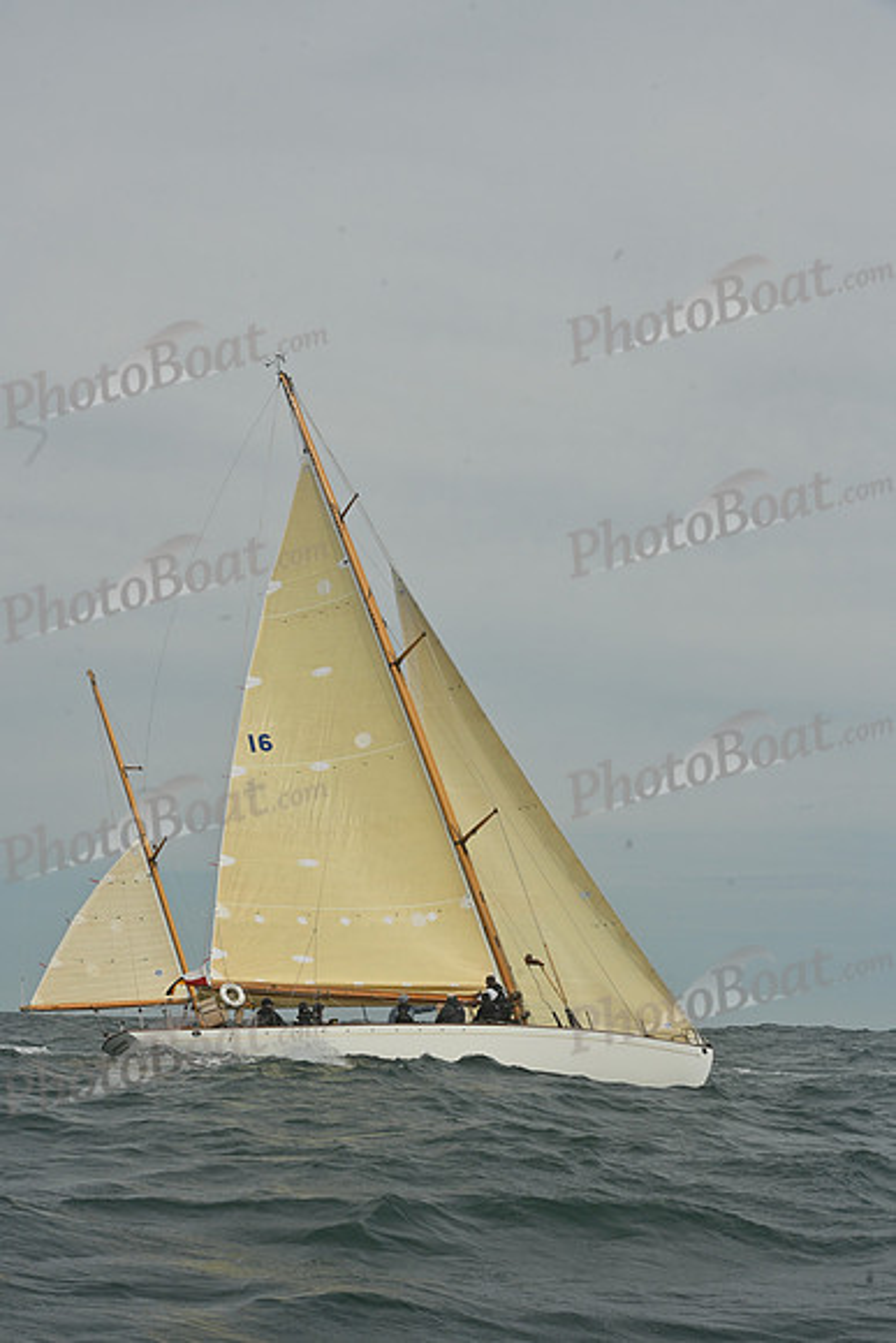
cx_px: 448
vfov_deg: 28.8
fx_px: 2612
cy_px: 672
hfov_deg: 19.5
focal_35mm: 70
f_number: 13
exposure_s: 1/1250
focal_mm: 70
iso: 320
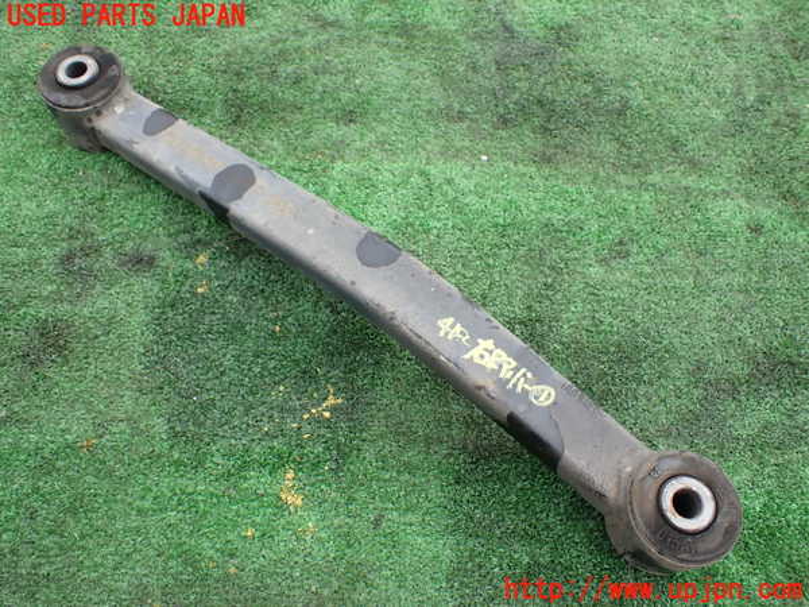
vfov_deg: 46.8
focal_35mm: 30
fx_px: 701
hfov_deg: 60.0
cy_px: 304
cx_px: 404
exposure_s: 1/125
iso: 100
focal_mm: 5.4
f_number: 2.3
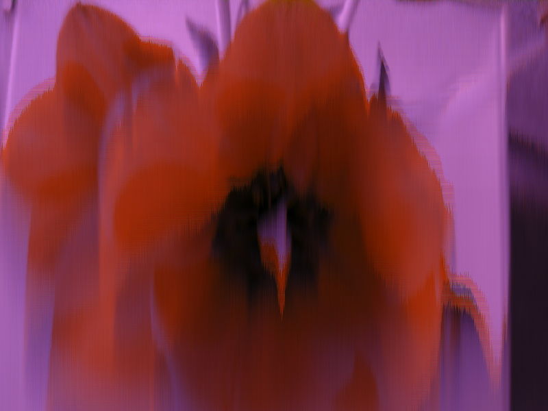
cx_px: 274
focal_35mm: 28
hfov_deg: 63.4
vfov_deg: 49.7
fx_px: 443
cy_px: 206
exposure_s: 1/8
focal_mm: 5.8
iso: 50
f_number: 3.1
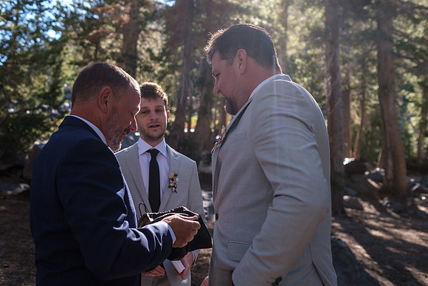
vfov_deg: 37.9
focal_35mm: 35
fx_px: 416
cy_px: 143
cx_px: 214
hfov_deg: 54.4
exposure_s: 1/420
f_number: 2.5
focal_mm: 23
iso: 160
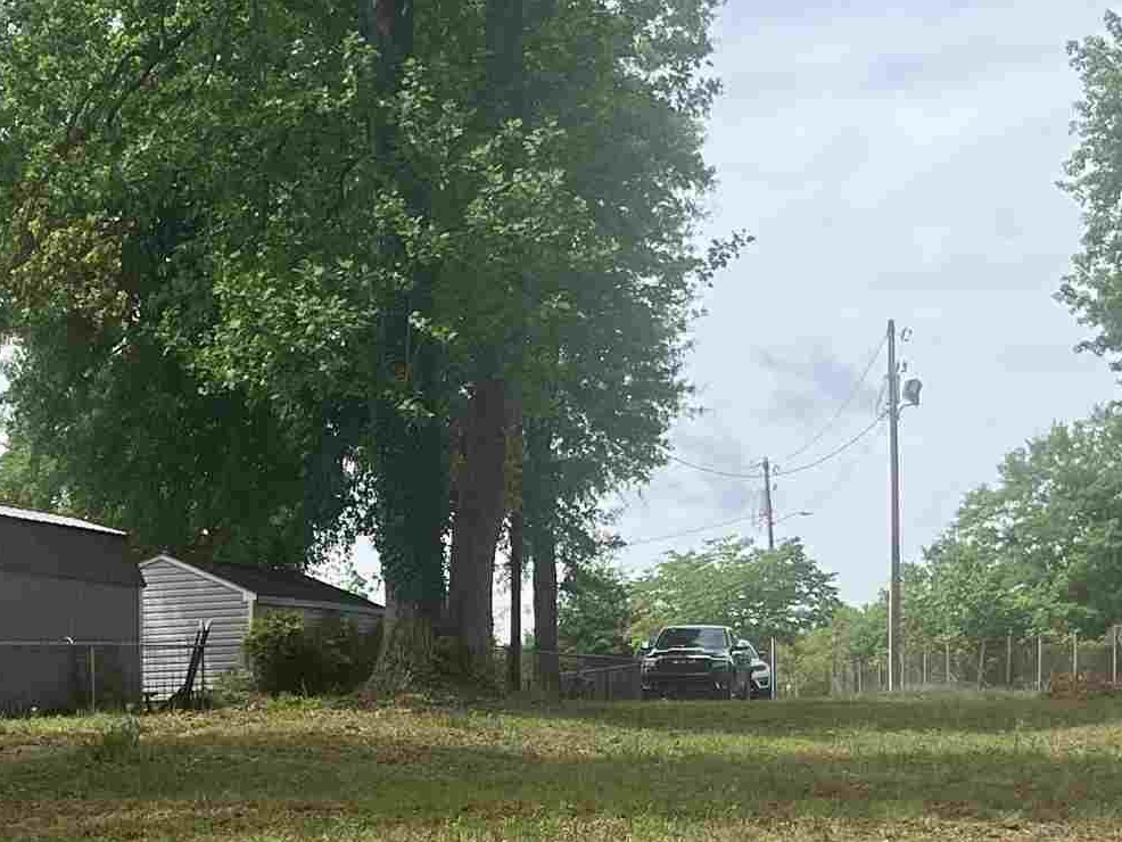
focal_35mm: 81
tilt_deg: -1.0
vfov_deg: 17.8
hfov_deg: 24.1
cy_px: 855
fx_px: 2626
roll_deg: -1.7
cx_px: 595
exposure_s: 1/1802
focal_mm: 5.1
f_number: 1.6
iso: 50
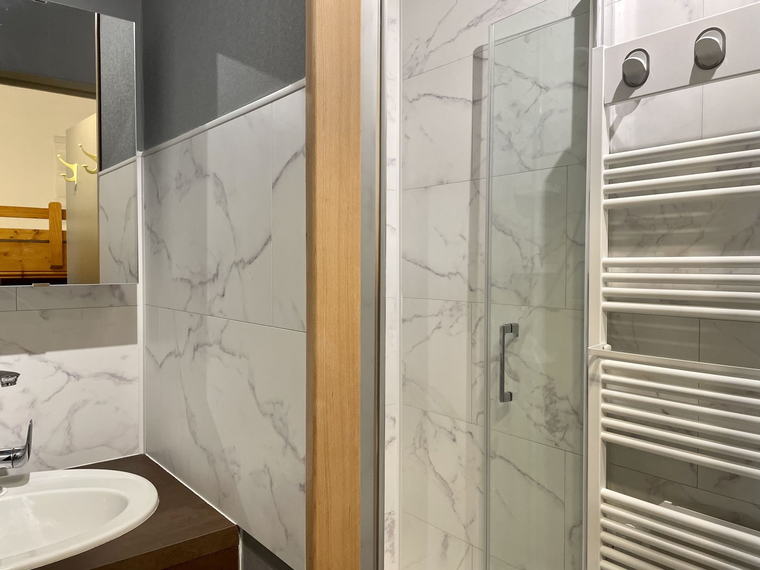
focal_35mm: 26
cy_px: 285
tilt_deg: -0.7
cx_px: 380
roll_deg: +0.2
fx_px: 571
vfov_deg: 53.1
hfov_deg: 67.3
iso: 125
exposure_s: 1/100
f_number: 1.6
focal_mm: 4.2
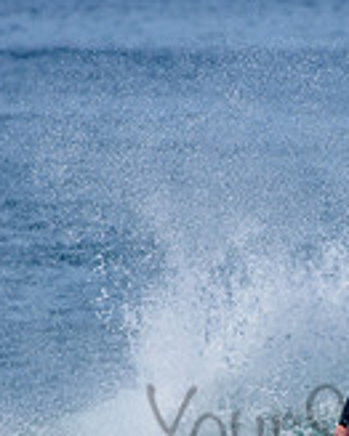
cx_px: 421
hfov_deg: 0.9
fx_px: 21427
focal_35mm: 1658
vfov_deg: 1.2
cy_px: 403
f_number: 6.3
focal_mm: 500
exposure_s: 1/2500
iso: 250
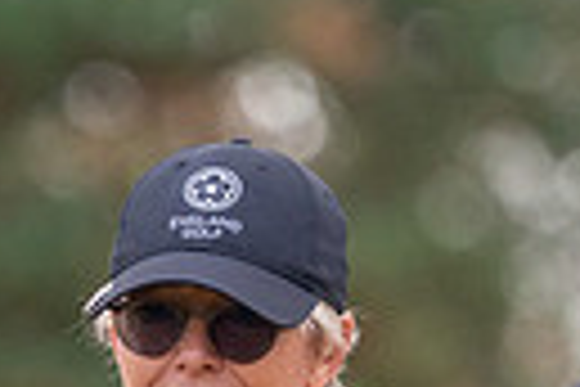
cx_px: 45
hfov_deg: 1.0
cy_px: 837
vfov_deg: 0.7
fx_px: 32574
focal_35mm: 2022
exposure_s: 1/1250
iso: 400
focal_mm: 300
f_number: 4.5
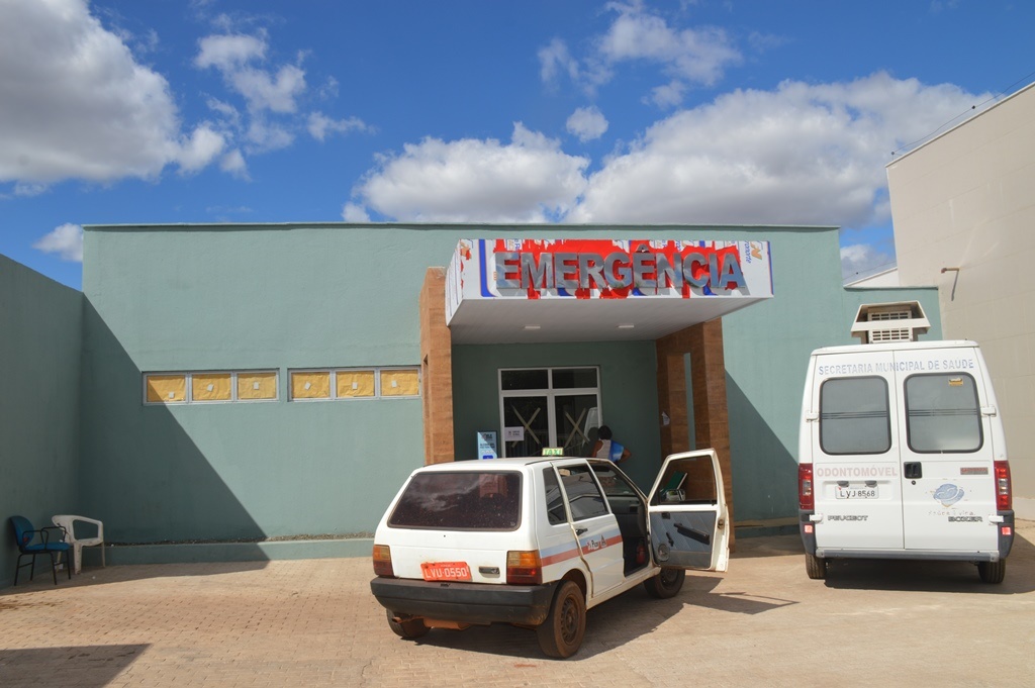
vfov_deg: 47.9
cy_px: 344
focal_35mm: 27
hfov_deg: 67.4
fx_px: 776
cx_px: 518
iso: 100
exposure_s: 1/200
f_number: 13
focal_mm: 18
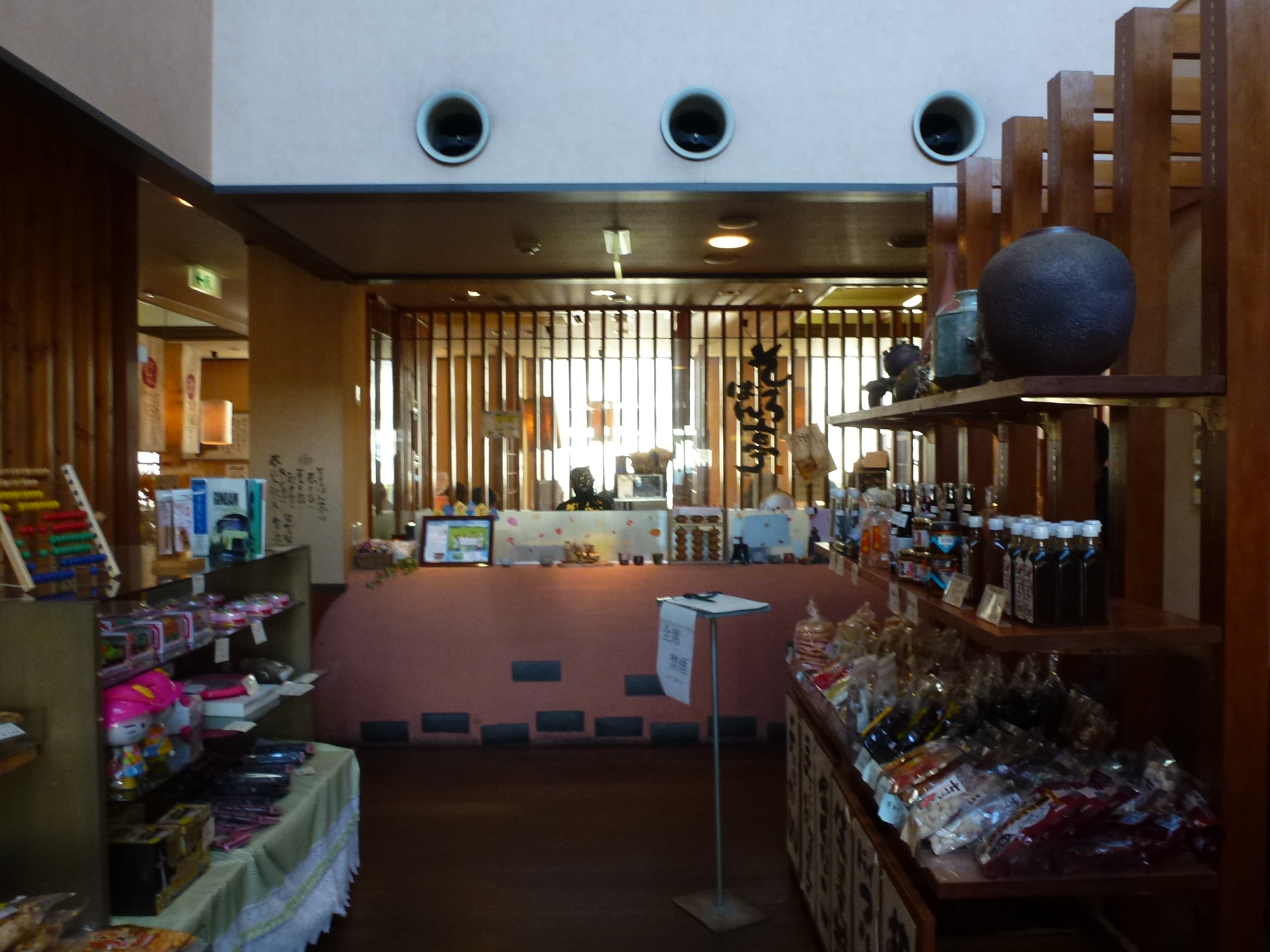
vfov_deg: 51.3
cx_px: 648
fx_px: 991
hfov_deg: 65.3
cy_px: 489
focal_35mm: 27
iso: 200
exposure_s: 1/30
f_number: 3.3
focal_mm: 4.3
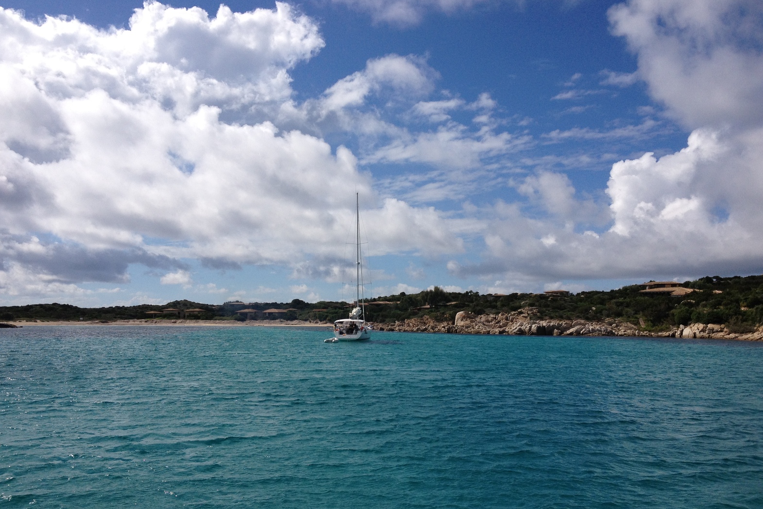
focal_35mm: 37
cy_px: 282
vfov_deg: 35.9
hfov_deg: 51.9
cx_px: 384
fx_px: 784
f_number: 2.4
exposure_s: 1/3953
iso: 64
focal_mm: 4.28
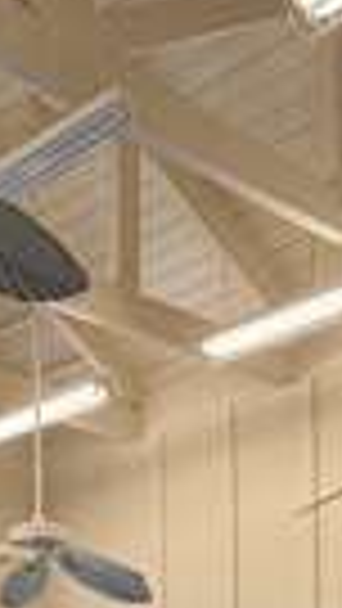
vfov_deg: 24.1
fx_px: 1241
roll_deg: +0.8
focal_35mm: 77
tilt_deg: +0.9
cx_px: 119
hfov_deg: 15.7
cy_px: 793
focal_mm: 2.22
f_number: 2.2
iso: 160
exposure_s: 1/120
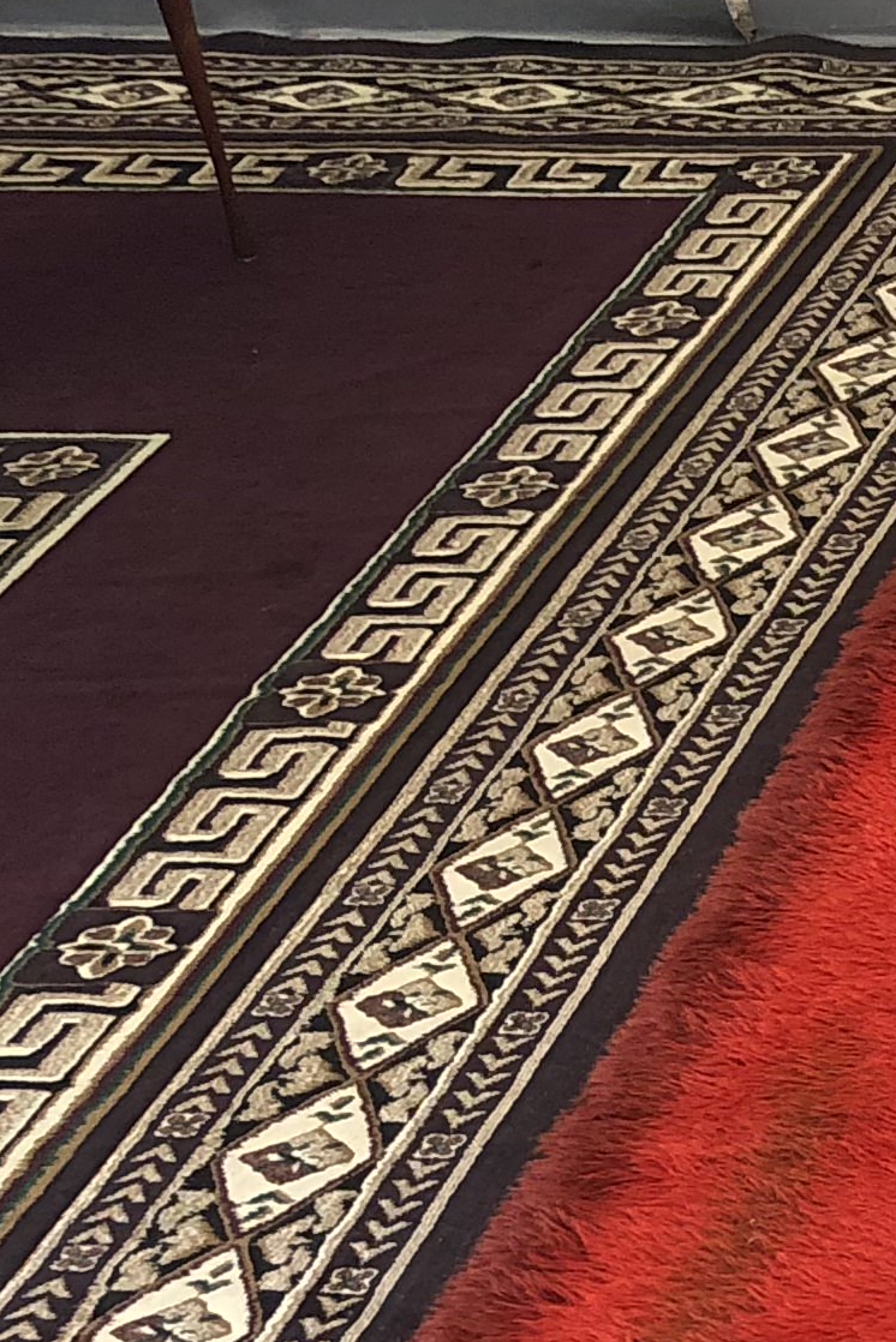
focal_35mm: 105
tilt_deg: -37.4
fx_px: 3917
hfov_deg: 11.0
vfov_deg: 18.7
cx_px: 2132
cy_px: 1474
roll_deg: +0.3
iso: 40
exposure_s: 1/15
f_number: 1.8
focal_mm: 3.99
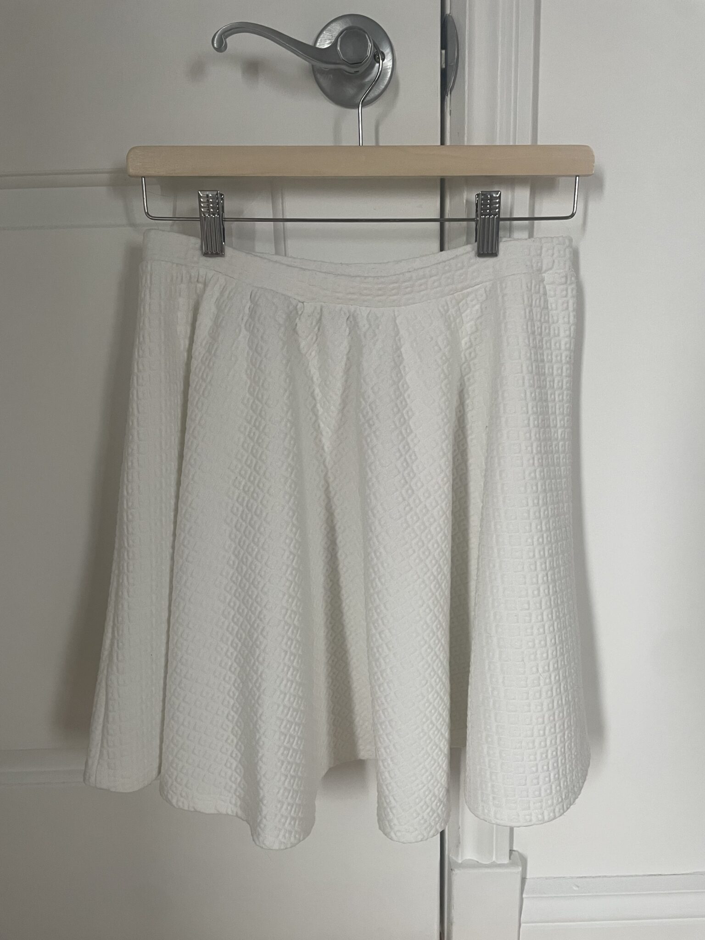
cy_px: 470
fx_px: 706
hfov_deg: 53.1
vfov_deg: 67.3
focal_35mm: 26
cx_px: 352
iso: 125
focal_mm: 4.2
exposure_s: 1/79
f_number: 1.6
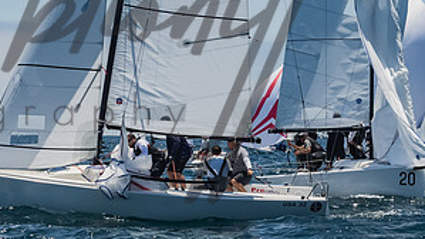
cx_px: 122
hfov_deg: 7.9
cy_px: 6
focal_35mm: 274
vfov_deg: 4.4
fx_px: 3087
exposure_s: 1/1600
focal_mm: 90
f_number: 14
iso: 640
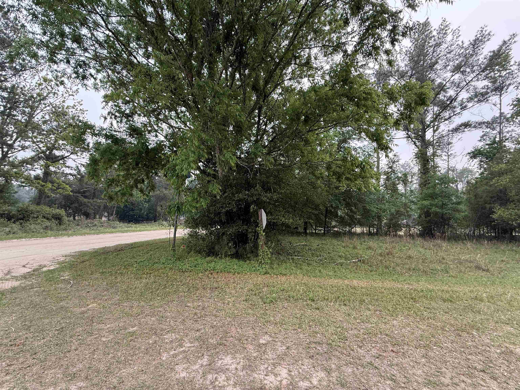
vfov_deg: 85.7
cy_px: 195
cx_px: 260
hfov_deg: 102.1
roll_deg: -3.1
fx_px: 210
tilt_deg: +6.6
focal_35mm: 14
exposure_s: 1/99
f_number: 2.2
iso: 100
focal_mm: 2.22
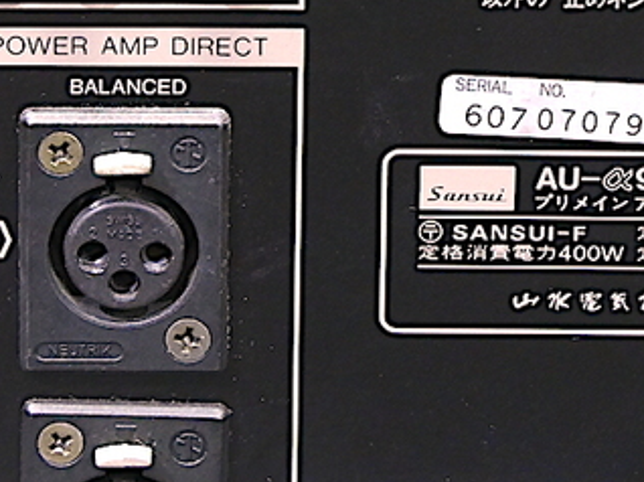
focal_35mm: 520
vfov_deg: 2.9
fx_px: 9667
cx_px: -14
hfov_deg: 3.8
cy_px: 146
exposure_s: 1/1.3
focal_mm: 30.9
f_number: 5.6
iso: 200
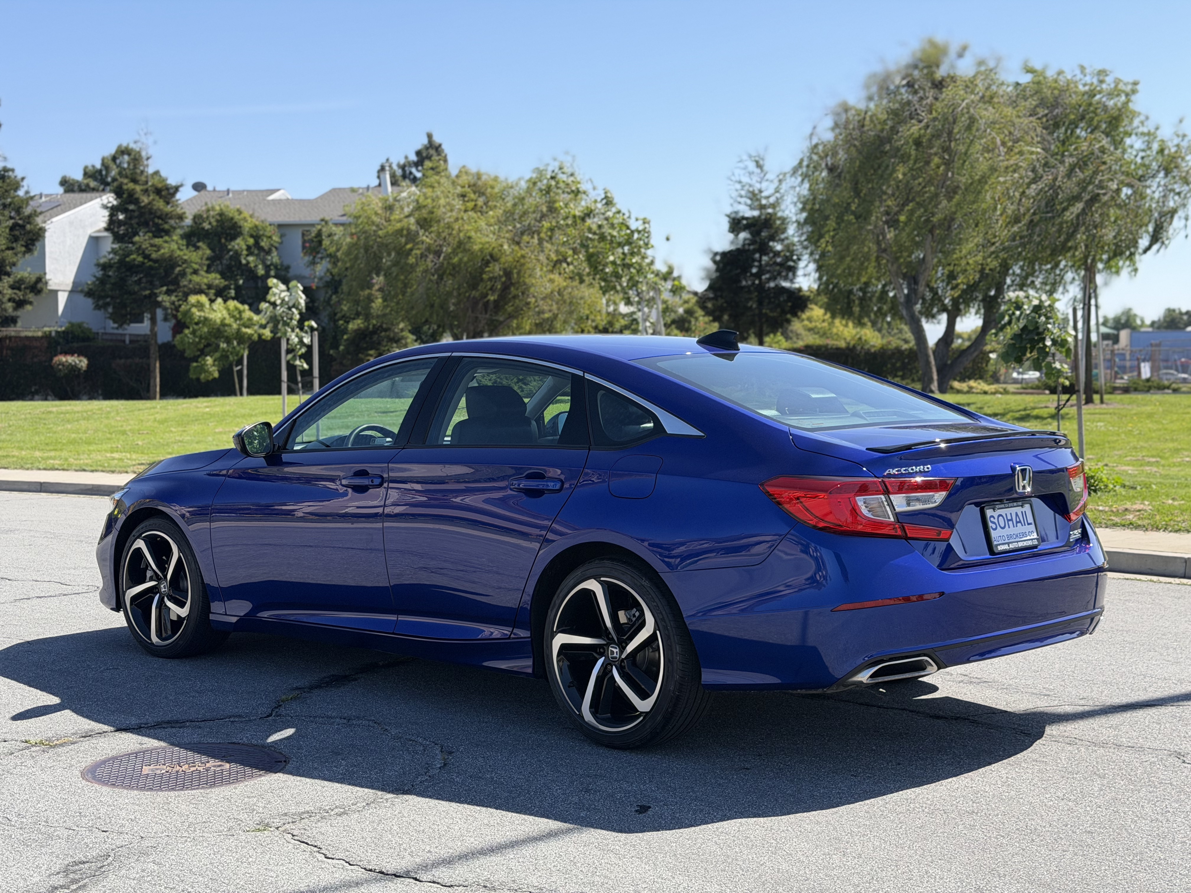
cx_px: 596
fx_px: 1651
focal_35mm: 48
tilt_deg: -1.1
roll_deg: +0.2
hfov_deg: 39.7
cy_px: 446
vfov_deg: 30.3
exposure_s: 1/2577
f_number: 1.78
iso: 100
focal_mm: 6.76
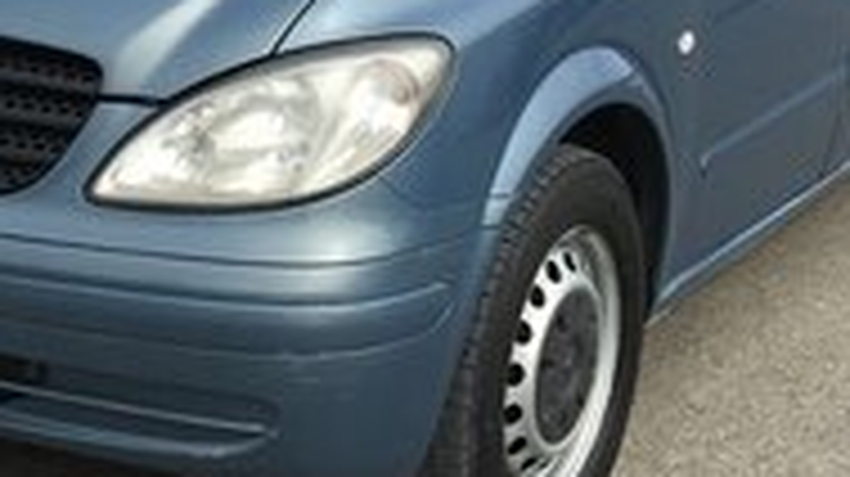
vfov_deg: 13.9
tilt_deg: -4.3
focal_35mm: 83
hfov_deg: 25.6
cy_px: -171
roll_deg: -3.5
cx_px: 328
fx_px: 1869
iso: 25
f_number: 2.2
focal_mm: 4.15
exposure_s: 1/1012
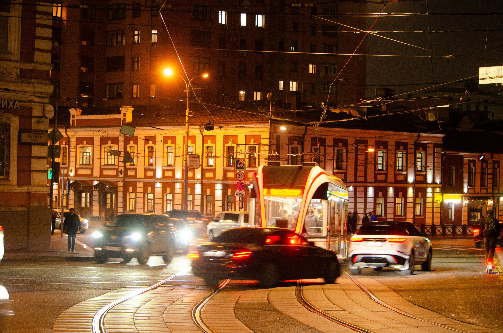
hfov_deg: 24.7
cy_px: 166
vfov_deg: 16.5
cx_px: 252
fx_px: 1150
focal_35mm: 82
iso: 640
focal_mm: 55
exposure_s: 1/15
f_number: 4.5
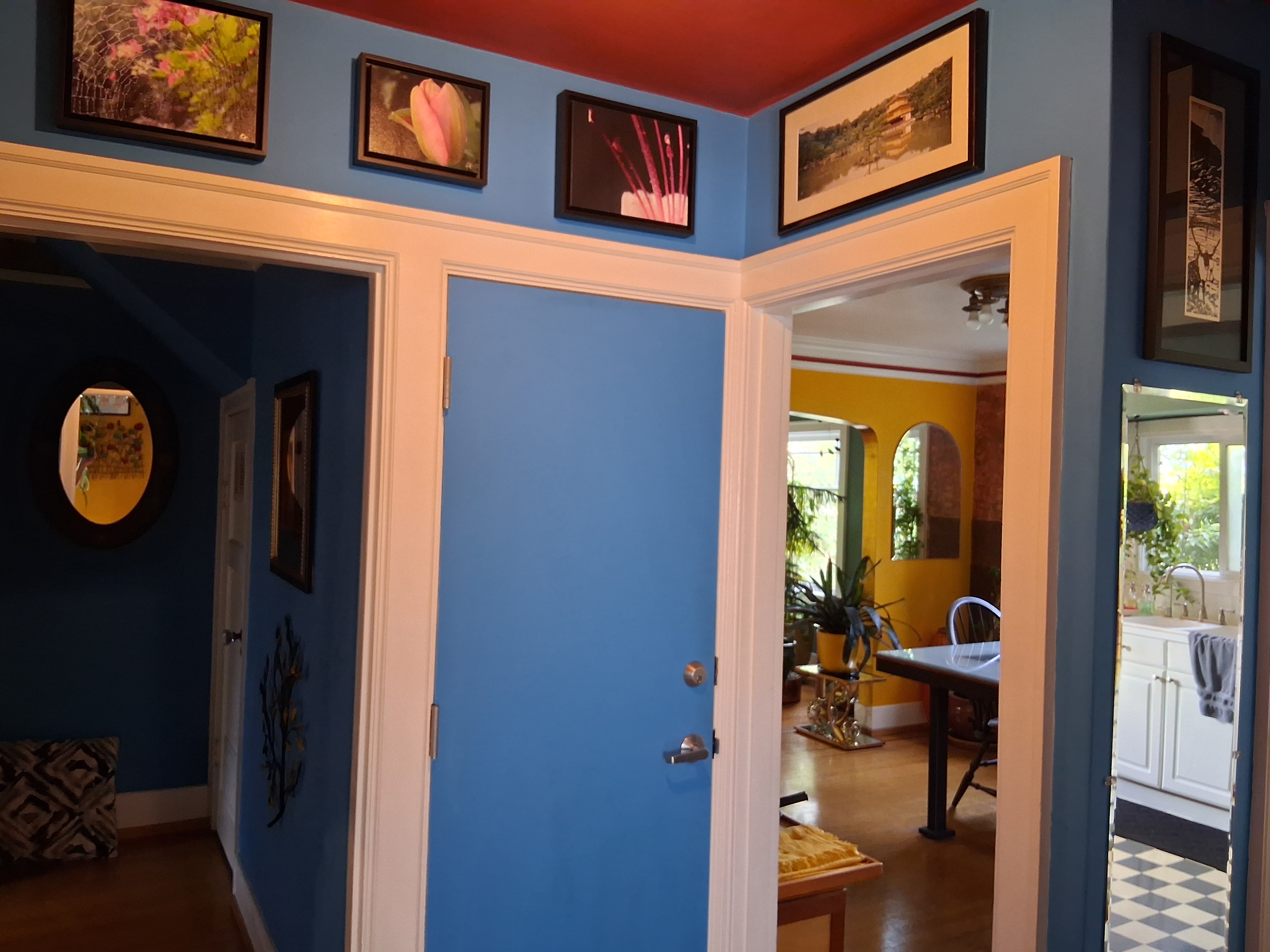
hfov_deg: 67.3
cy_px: 476
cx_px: 635
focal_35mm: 26
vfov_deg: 53.1
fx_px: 954
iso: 500
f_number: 1.8
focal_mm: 3.98
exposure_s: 1/60
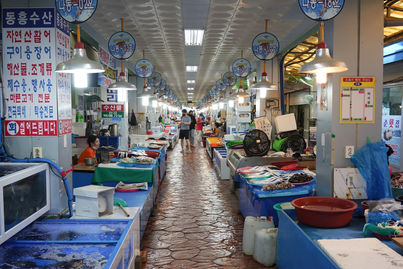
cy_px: 134
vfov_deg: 37.9
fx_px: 392
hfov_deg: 54.4
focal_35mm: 35
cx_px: 202
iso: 800
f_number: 8
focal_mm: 35
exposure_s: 1/100
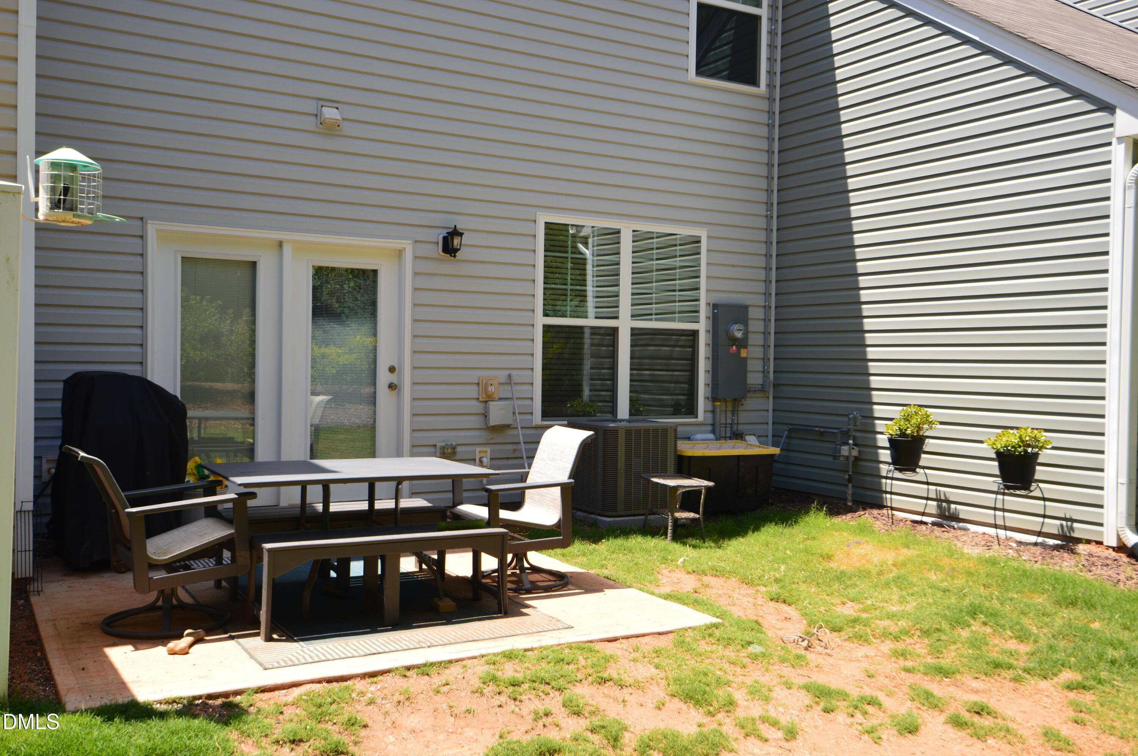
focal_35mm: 30
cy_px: 378
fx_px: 947
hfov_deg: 62.0
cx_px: 569
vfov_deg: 43.5
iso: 100
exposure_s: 1/100
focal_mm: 20
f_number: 7.1
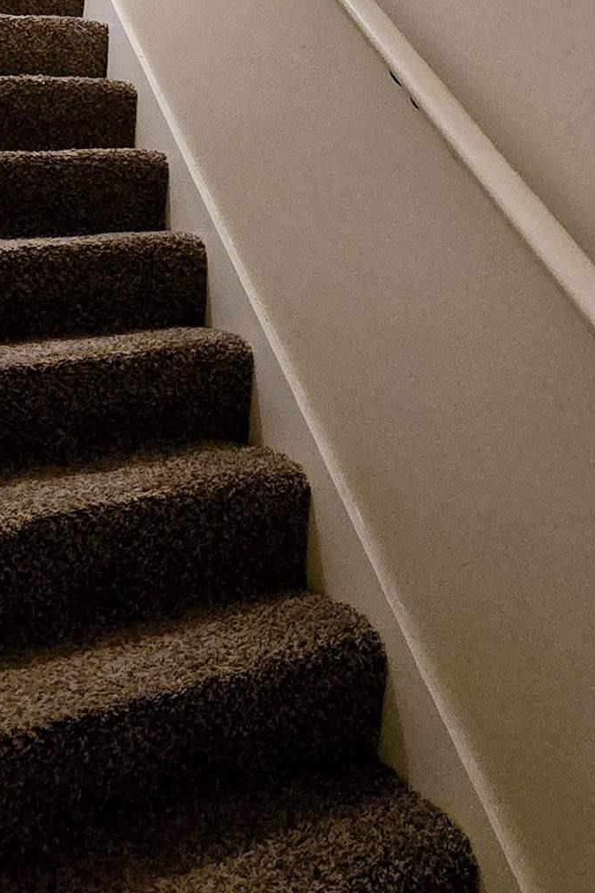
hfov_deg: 32.1
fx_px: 1017
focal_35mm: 41
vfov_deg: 44.0
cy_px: 121
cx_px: 441
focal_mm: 2.2
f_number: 2.2
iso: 1000
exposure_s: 1/60.2
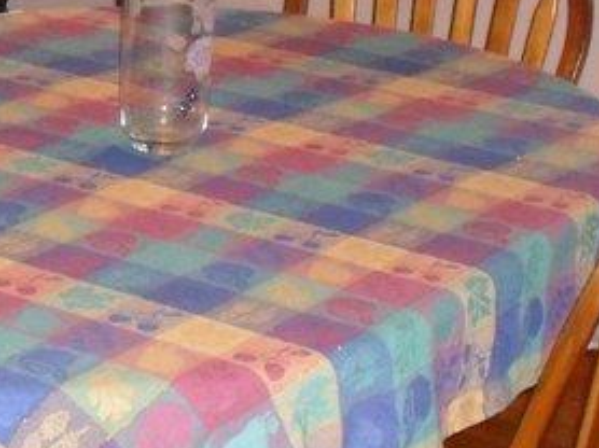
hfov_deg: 15.1
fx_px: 2230
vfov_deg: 11.2
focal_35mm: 129
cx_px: 26
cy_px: -121
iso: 400
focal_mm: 6.3
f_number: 3.2
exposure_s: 1/45
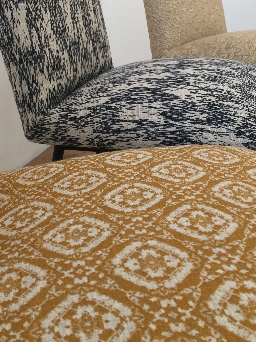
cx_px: 111
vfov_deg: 44.0
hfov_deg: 34.3
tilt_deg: -14.8
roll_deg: +1.0
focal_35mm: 42
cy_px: 106
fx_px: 414
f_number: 2.2
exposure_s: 1/33
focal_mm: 4.15
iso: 50
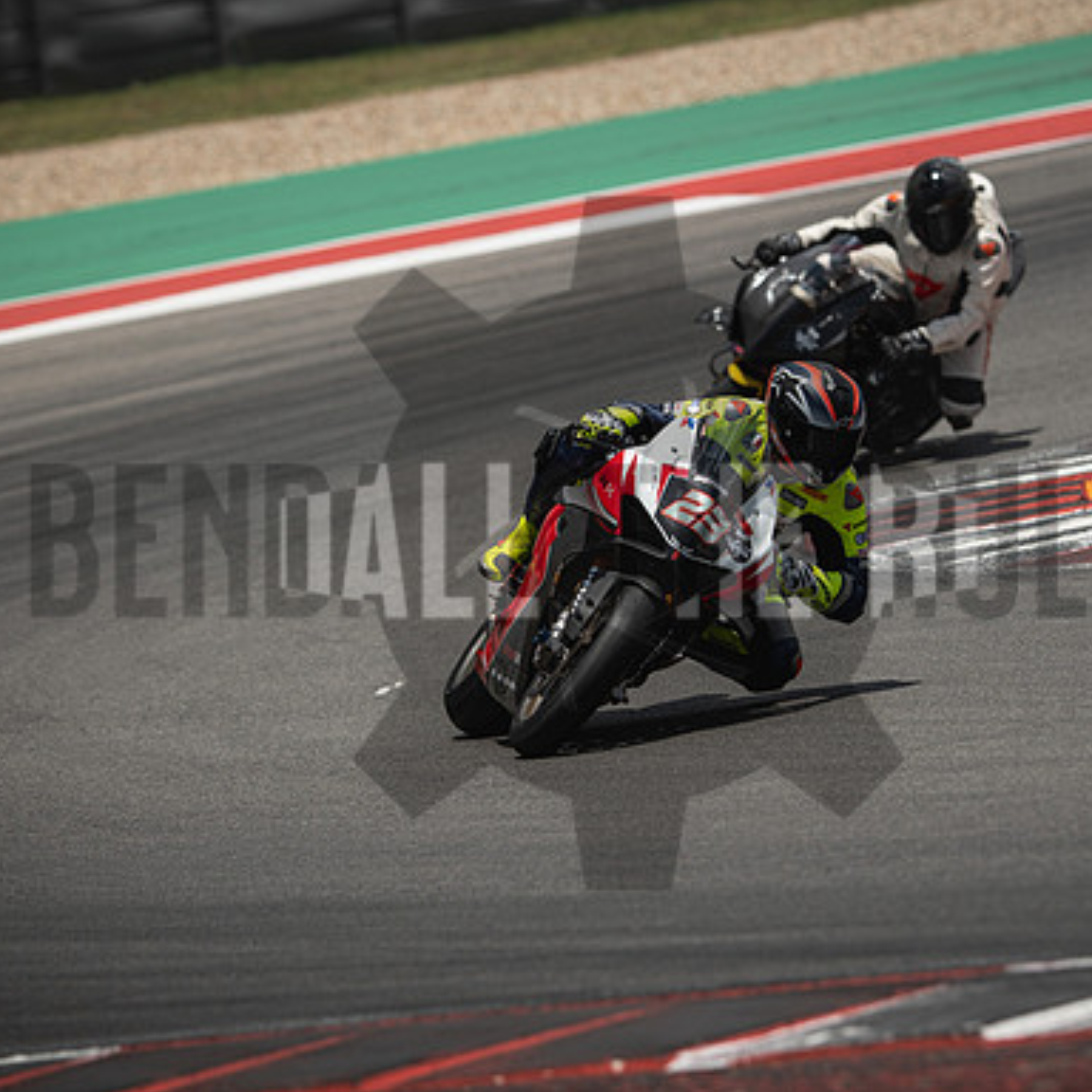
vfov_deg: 4.6
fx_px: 13741
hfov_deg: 4.6
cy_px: 545
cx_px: 628
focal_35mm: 385
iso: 125
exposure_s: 1/2000
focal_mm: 200
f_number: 3.2
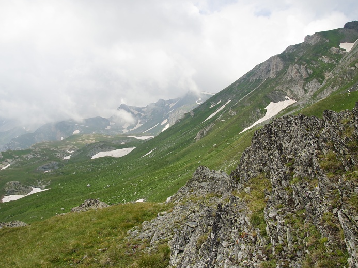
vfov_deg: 46.8
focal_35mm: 30
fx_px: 310
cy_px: 132
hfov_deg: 60.0
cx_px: 178
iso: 100
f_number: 9
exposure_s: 1/125
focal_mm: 18
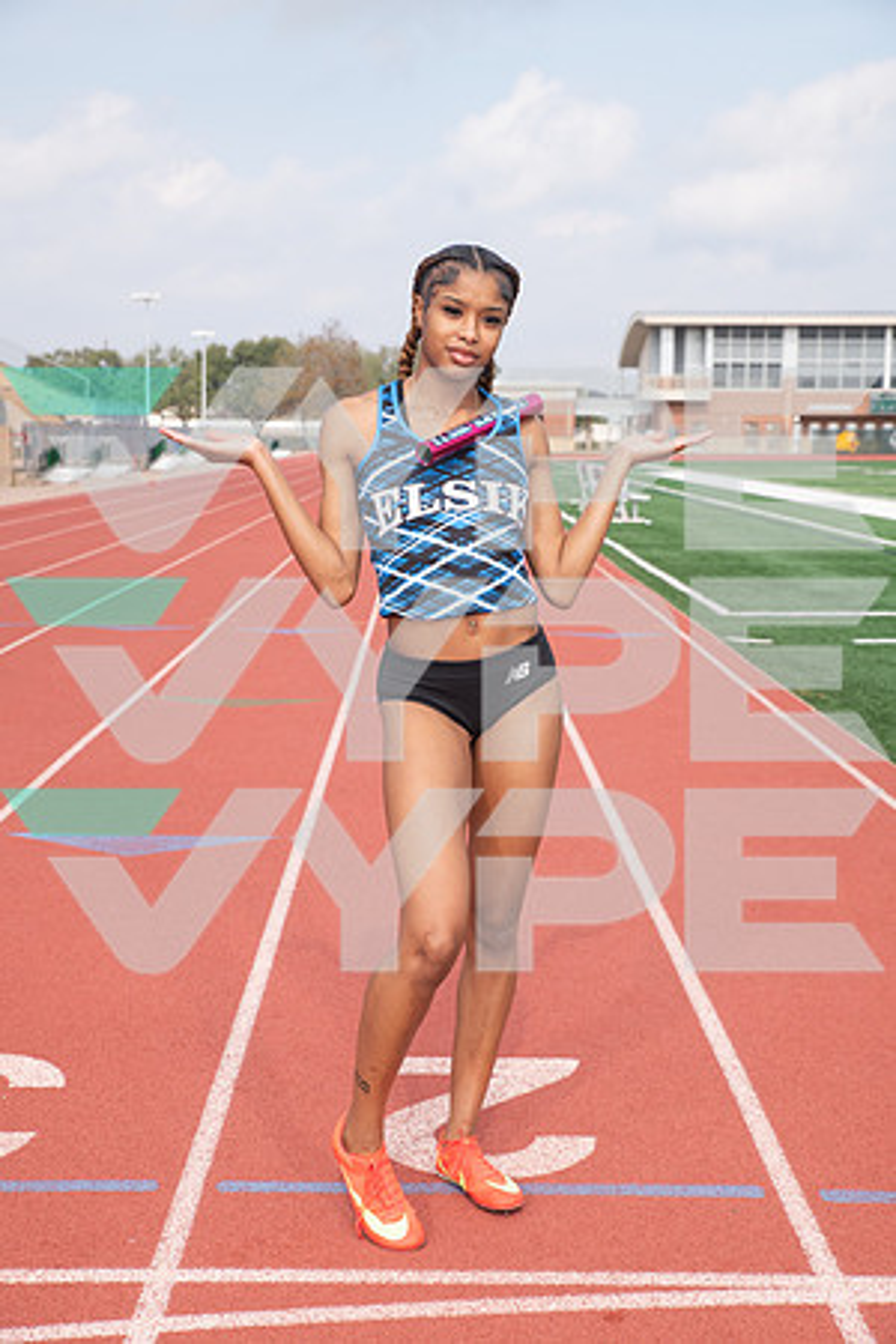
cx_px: 448
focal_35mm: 52
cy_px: 672
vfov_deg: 38.2
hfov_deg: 26.0
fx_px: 1941
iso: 100
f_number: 7.1
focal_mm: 52
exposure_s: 1/320
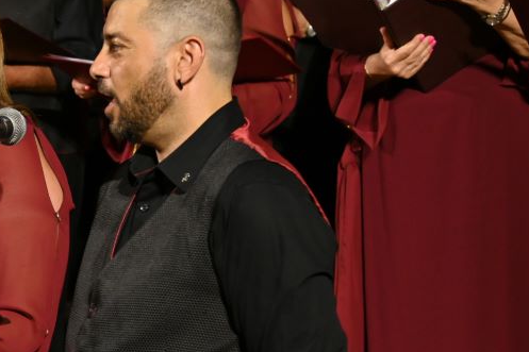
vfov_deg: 12.3
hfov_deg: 17.7
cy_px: 132
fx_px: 1630
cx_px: -77
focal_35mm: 111
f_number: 4
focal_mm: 46
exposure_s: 1/125
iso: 1600
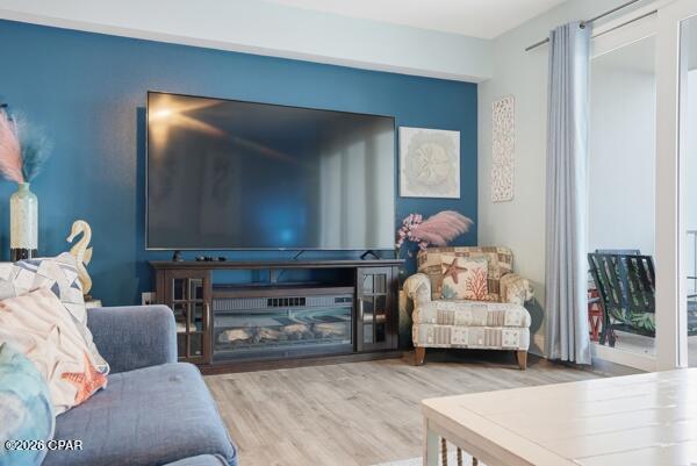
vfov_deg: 45.0
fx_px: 562
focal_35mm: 29
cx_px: 348
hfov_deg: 63.6
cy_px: 233
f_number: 5.6
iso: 320
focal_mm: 29
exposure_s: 1/40
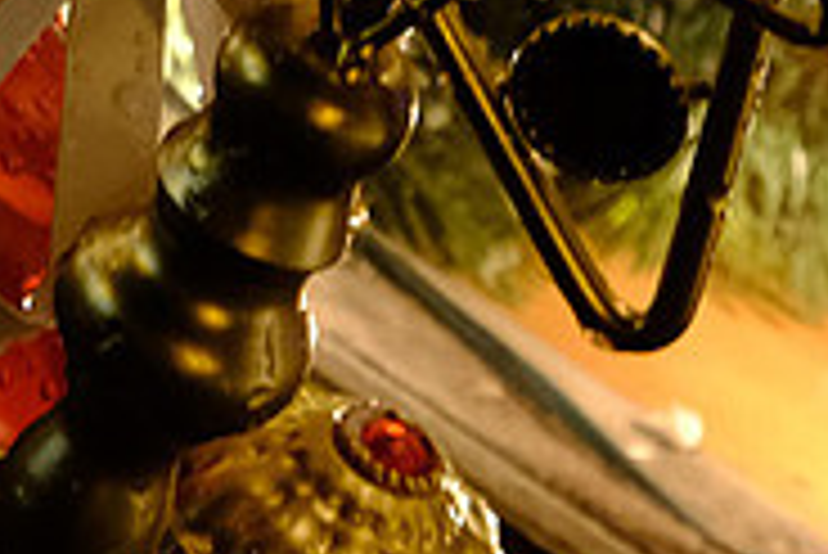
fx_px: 5915
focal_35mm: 257
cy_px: -581
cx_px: -351
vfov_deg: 5.2
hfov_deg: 7.9
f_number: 5
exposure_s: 1/6.5
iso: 1600
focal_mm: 28.9
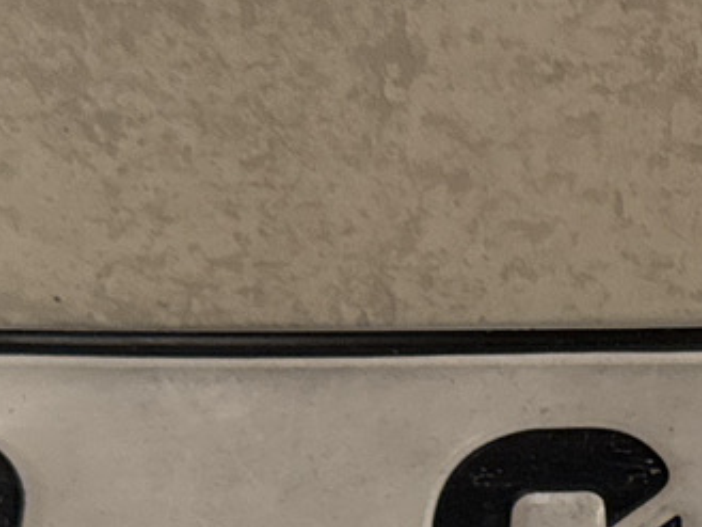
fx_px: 2962
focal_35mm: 146
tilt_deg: -9.9
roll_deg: +0.6
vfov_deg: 9.8
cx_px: 1084
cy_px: 802
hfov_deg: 12.8
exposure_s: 1/60
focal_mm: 6.76
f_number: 1.78
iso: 640
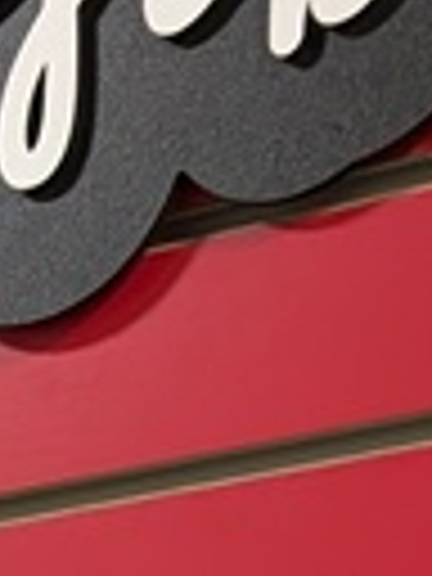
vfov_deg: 7.6
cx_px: -1118
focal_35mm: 192
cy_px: 2196
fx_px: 3195
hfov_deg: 6.6
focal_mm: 6.9
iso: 274
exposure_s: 1/60
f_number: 1.68
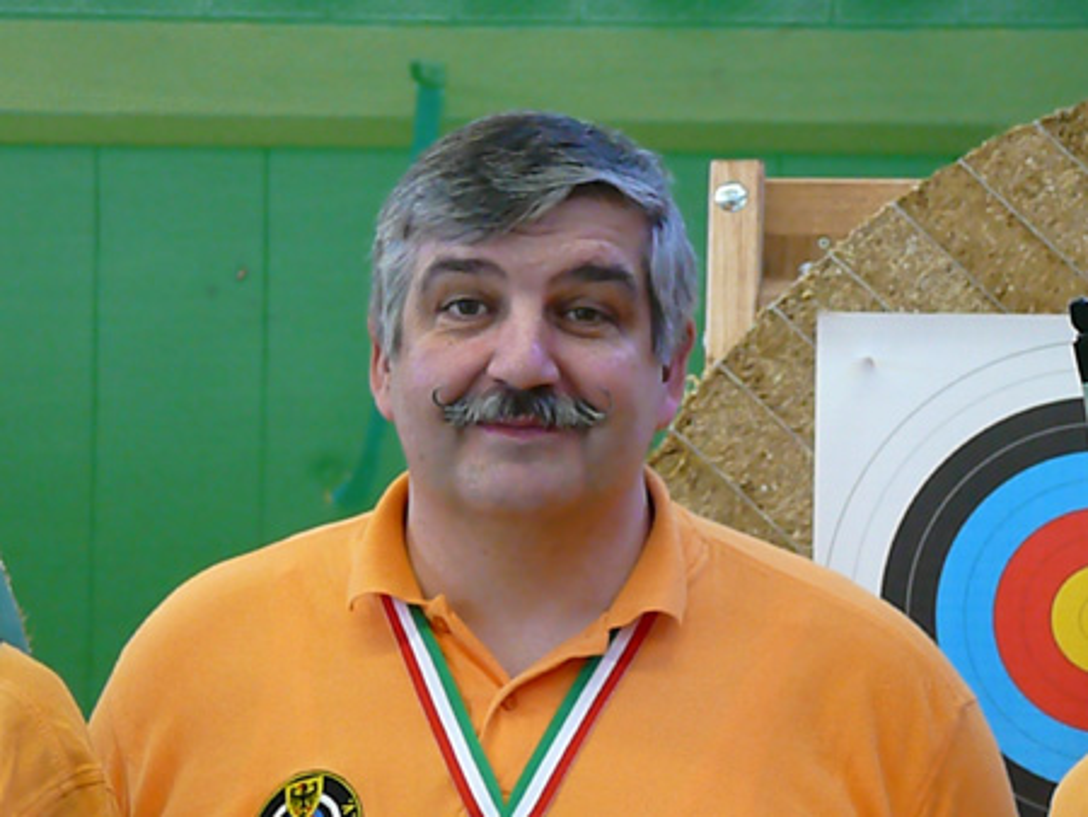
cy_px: 408
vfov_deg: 12.6
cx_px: 544
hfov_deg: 16.7
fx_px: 3711
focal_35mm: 118
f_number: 3.9
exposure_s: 1/50
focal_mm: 17.6
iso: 800
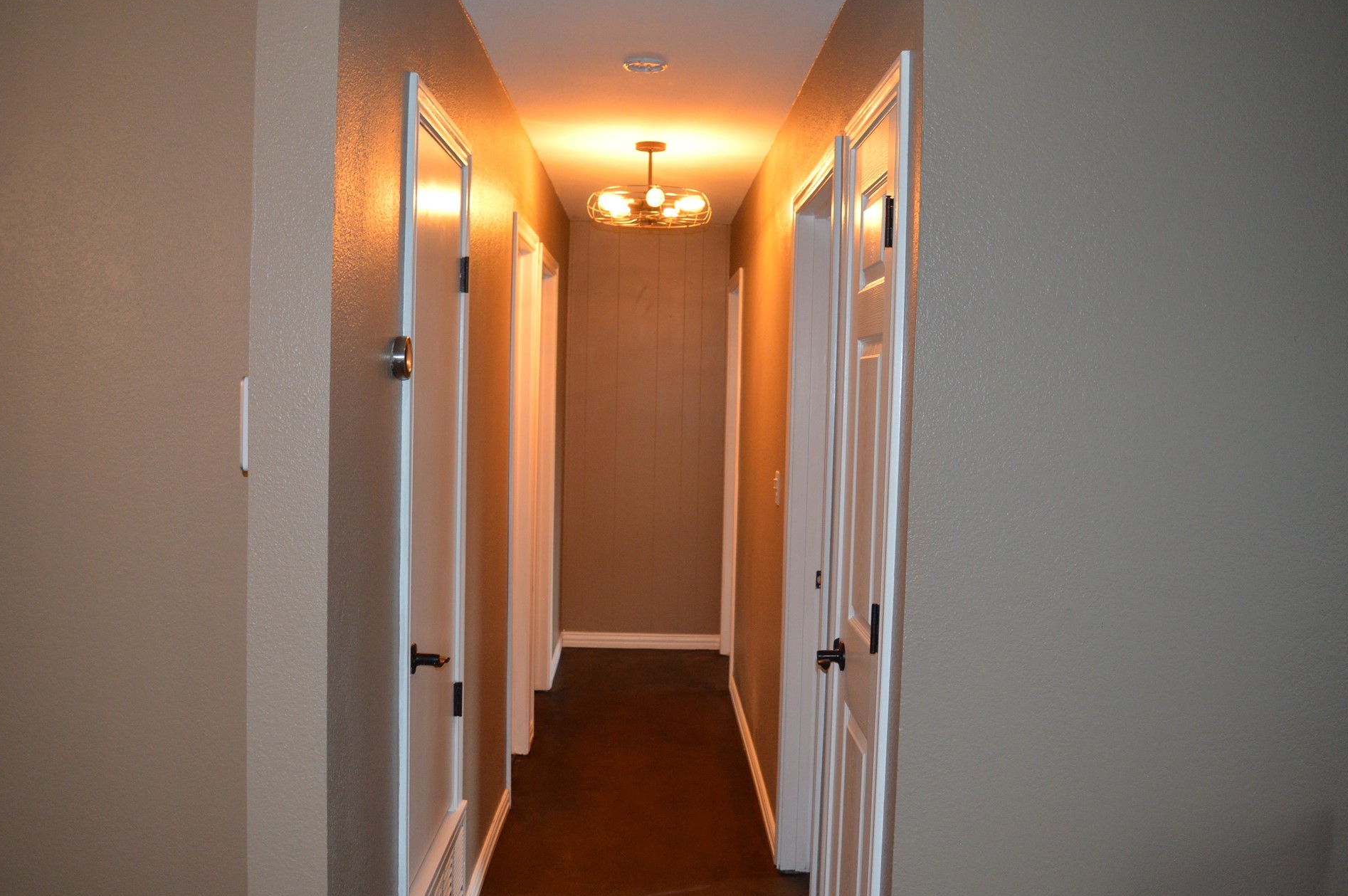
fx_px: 1160
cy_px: 450
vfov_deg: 42.2
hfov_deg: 60.3
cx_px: 677
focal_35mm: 31
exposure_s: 1/60
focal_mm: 18
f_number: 3.5
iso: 800
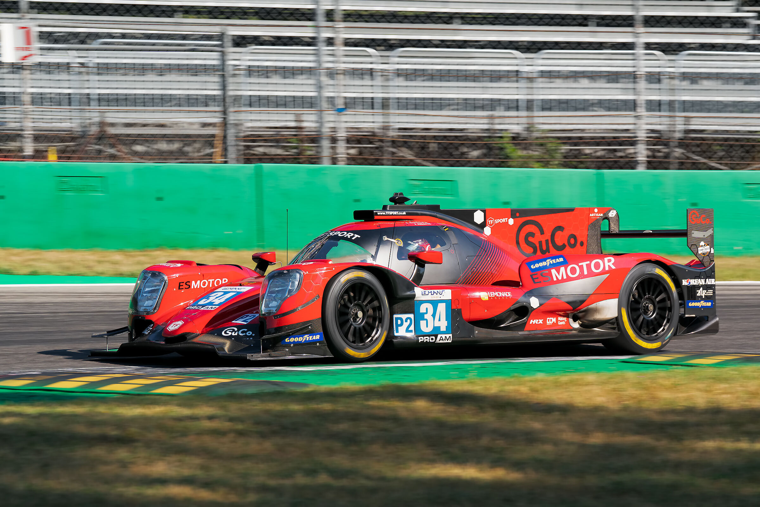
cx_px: 380
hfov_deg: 15.0
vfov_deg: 10.0
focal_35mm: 137
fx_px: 2892
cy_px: 254
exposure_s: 1/500
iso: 320
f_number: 7.1
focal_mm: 137
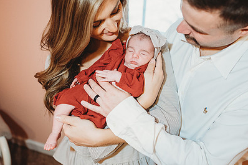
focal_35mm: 35
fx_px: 241
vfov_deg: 37.8
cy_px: 82
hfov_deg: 54.4
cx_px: 128
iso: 1600
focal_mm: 24
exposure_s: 1/160
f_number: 1.8
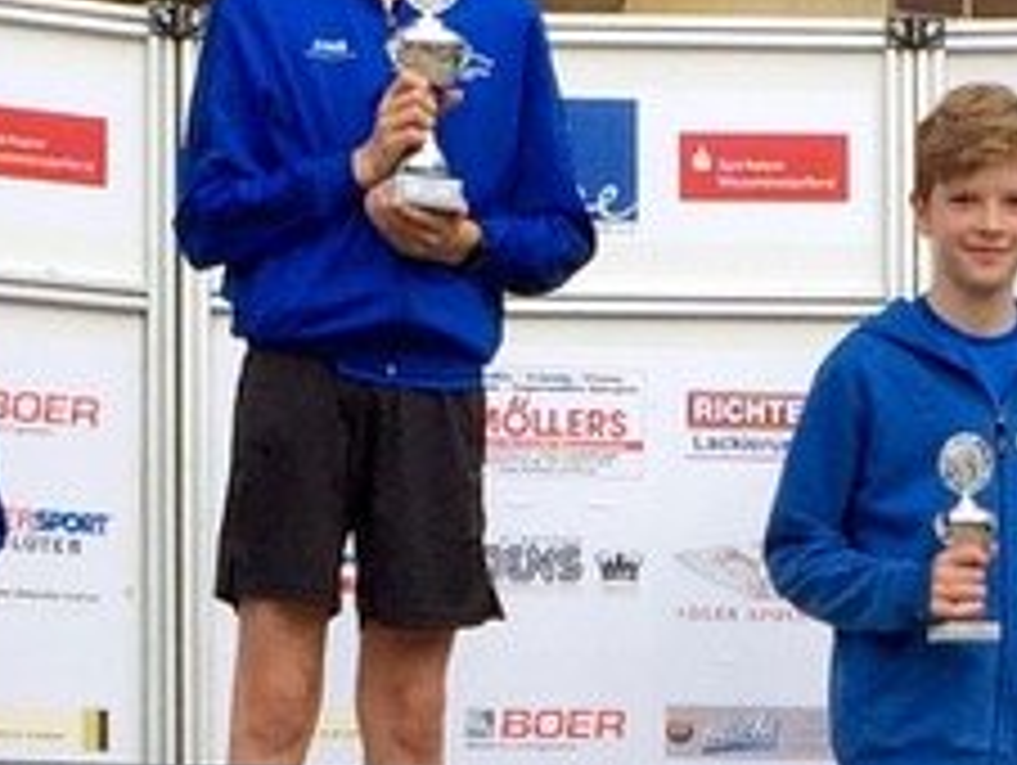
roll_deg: -1.6
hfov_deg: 23.7
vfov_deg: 17.7
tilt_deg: -2.0
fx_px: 2412
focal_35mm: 82
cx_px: 302
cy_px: 693
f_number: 2.2
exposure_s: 1/573
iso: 32
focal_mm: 4.15
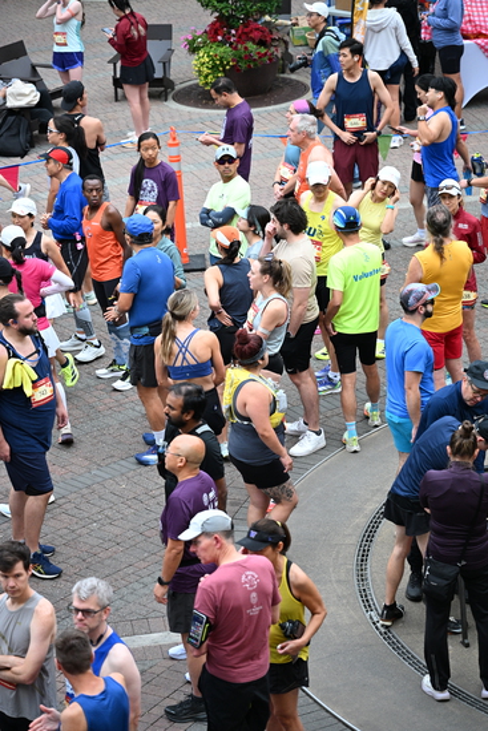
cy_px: 366
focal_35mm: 120
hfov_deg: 11.4
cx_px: 244
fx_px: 2438
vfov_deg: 17.1
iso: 2000
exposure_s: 1/400
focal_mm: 120
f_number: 4
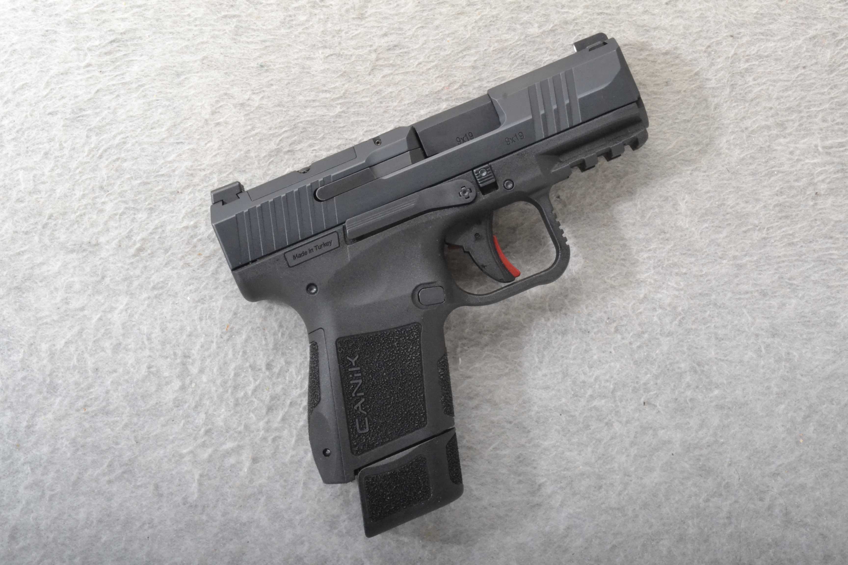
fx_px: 1484
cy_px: 282
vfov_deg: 21.6
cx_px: 424
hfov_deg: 31.9
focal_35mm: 63
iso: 3200
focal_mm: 42
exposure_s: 1/160
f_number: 20
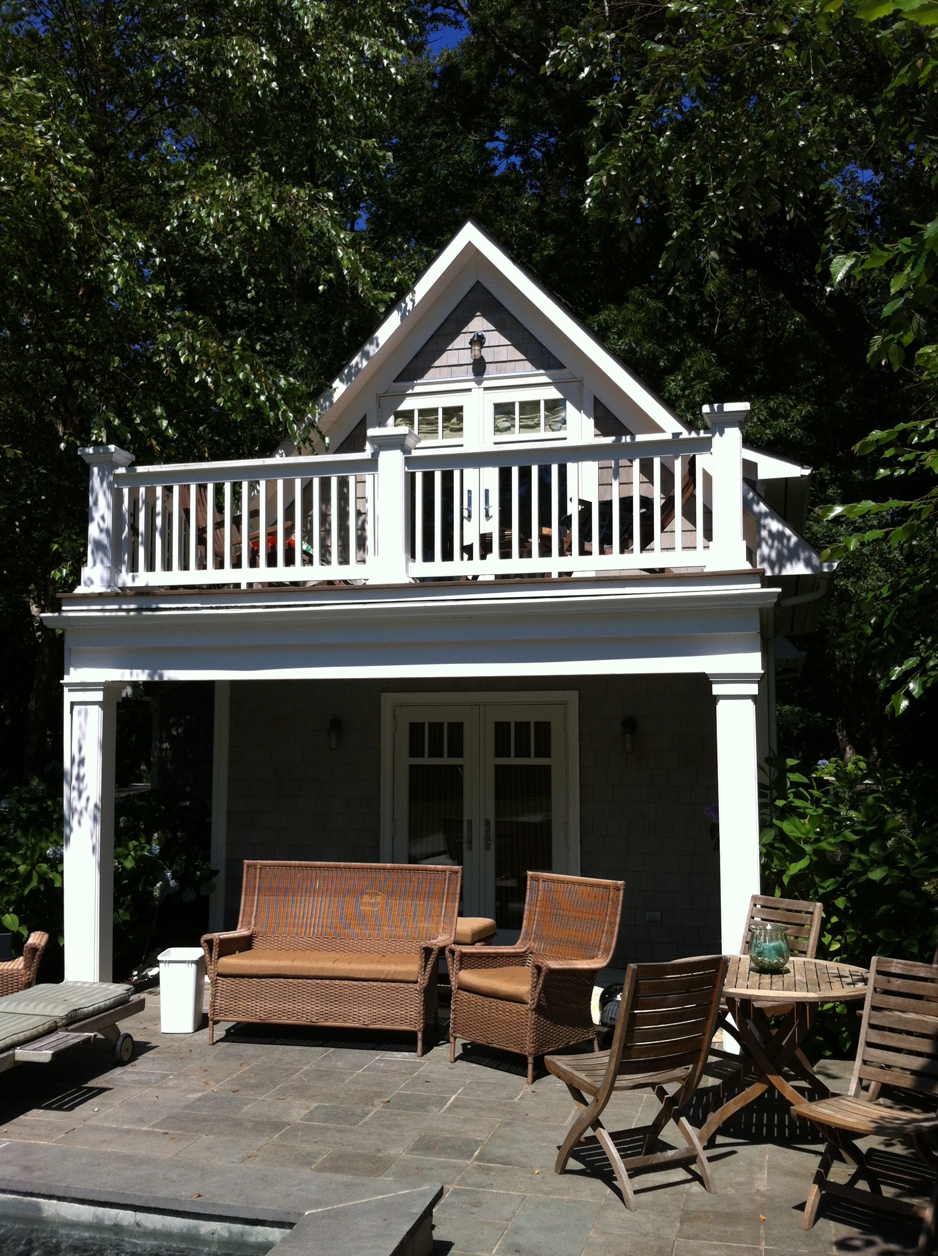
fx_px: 1268
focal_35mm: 35
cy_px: 628
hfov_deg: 40.6
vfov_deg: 52.7
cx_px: 469
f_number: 2.8
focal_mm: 3.85
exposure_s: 1/1371
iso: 80
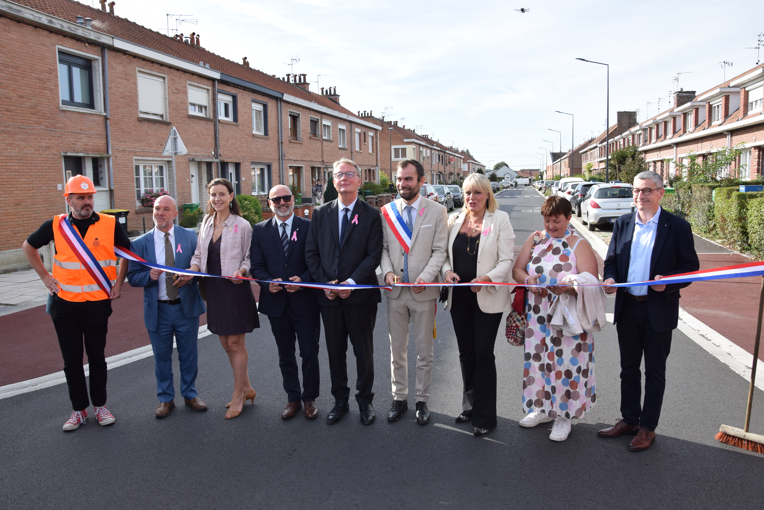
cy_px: 255
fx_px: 573
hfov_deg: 67.4
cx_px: 382
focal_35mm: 27
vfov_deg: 48.0
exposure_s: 1/250
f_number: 8
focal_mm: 18
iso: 200
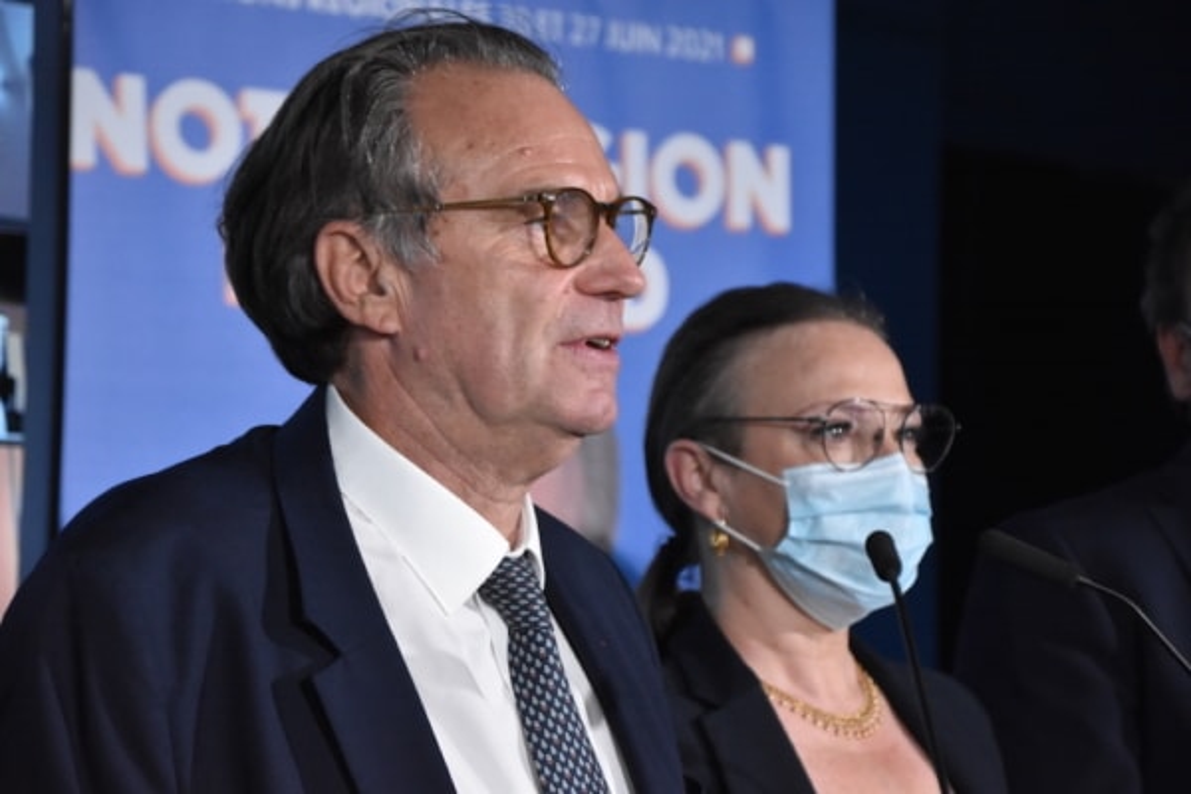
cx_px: 596
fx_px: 4714
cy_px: 397
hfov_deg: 14.4
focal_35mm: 142
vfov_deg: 9.6
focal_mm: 95
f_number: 5.3
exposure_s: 1/160
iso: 2500
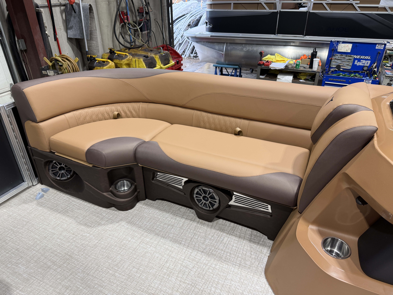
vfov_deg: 56.8
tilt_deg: -29.9
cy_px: 148
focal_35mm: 24
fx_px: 272
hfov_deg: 71.6
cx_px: 196
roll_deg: -0.4
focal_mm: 6.76
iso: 125
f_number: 1.78
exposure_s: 1/120
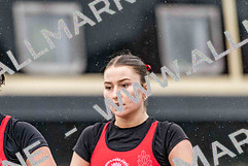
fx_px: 6638
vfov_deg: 1.4
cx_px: 19
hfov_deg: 2.1
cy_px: 138
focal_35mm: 963
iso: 7200
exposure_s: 1/2000
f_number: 4.5
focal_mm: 400
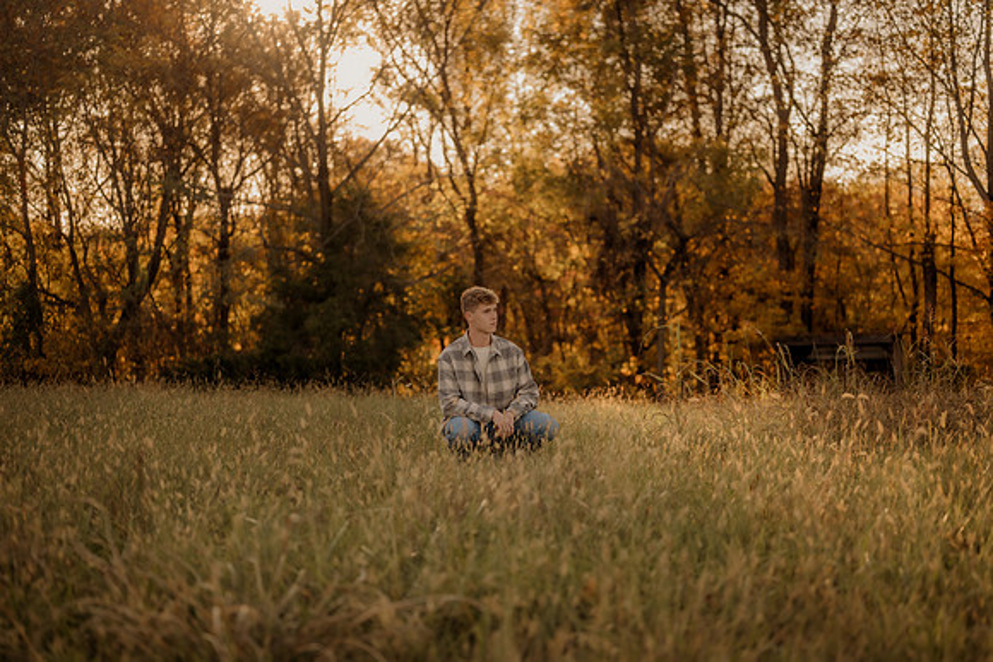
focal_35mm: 50
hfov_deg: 39.6
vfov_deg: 27.0
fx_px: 1379
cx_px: 496
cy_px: 331
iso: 250
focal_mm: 50
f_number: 1.8
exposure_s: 1/1250
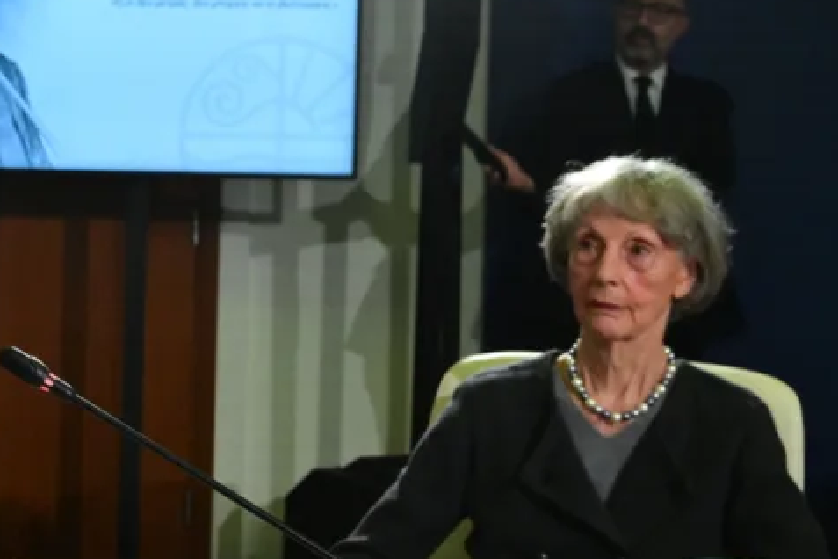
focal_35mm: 88
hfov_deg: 22.1
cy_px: 236
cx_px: -40
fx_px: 2048
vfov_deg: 15.5
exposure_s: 1/1000
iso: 6400
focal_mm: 41
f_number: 6.3
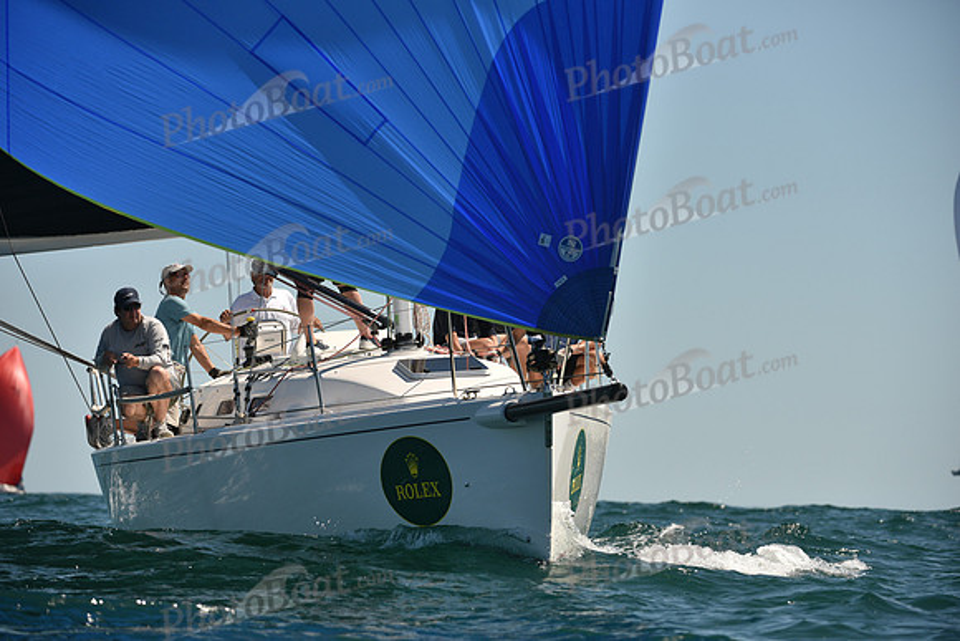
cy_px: 320
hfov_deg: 9.8
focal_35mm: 210
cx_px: 480
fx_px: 5601
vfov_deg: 6.5
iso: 250
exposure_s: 1/2500
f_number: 5
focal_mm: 210
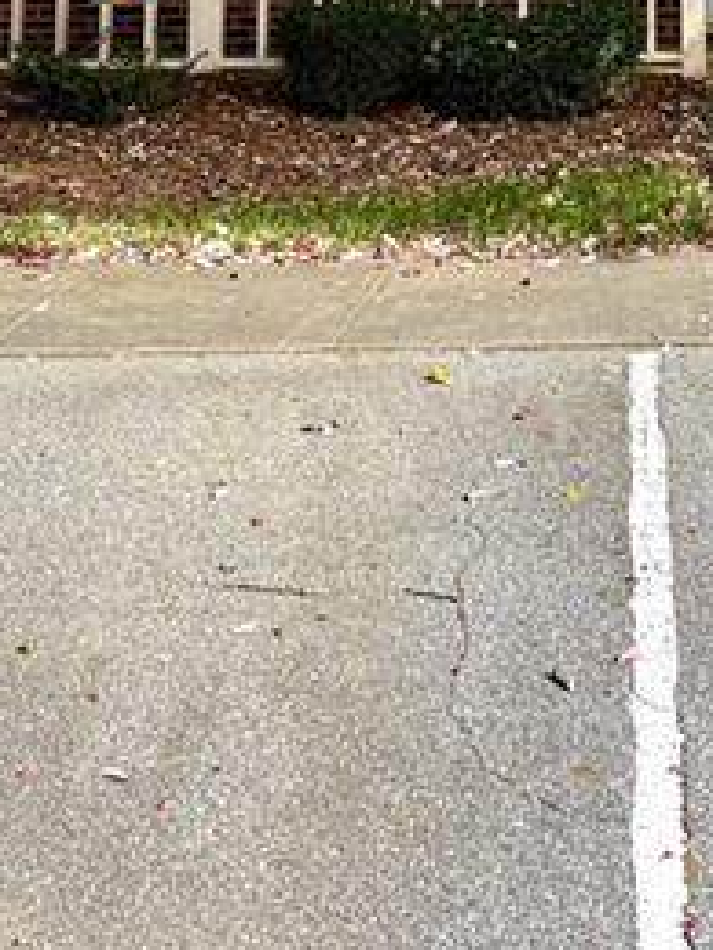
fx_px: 1950
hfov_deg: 20.2
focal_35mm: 71
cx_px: 684
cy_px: -424
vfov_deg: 22.9
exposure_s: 1/992
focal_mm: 6.76
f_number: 1.78
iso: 80
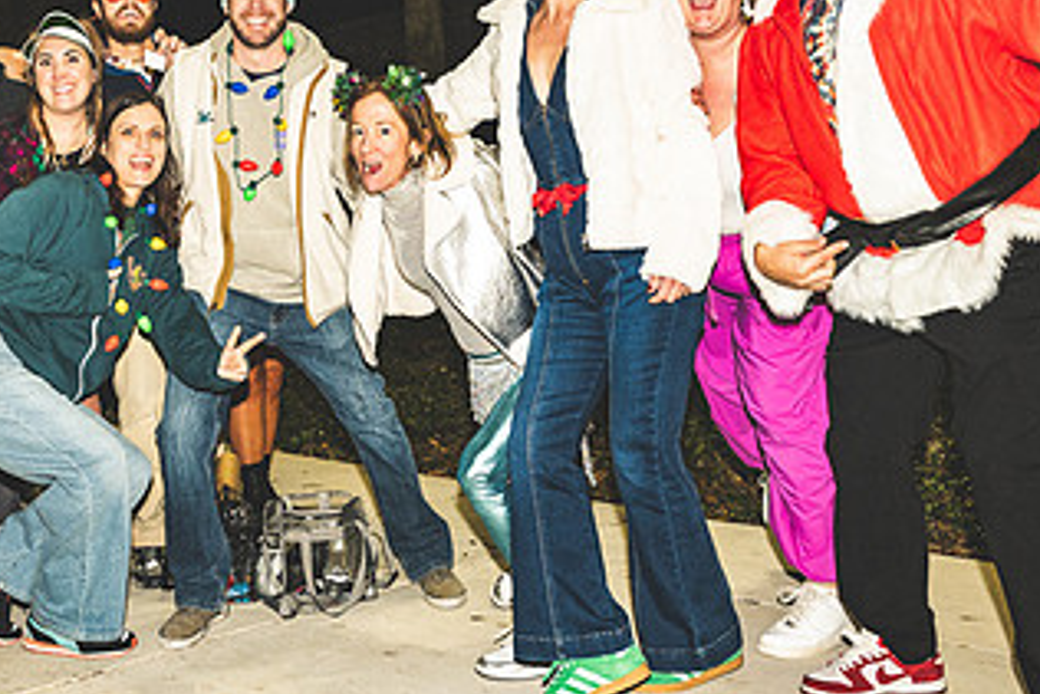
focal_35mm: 44
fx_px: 1272
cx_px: 349
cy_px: 206
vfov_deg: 30.2
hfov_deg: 43.9
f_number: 3.2
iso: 1600
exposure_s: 1/200
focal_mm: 24
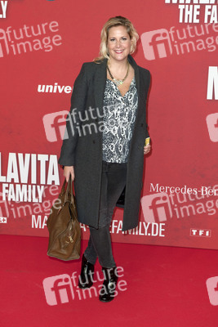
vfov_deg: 35.6
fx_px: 508
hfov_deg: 24.2
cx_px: 109
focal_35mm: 56
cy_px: 164
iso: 800
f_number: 5.6
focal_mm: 56
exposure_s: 1/250
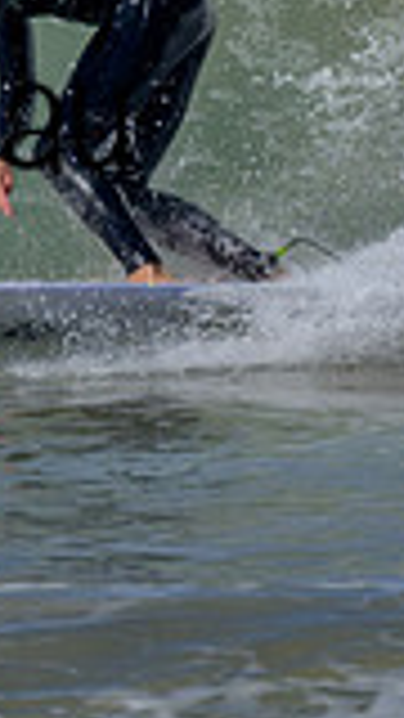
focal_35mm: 4165
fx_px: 79320
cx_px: -44
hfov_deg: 0.3
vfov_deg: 0.5
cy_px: -148
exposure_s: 1/2000
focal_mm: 800
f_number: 6.3
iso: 200
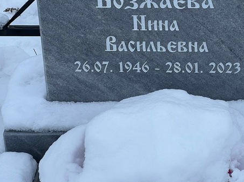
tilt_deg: -32.3
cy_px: 28
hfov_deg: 14.3
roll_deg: -0.4
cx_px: 190
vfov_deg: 10.8
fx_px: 965
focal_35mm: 137
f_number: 2.8
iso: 32
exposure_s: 1/129
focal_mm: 9
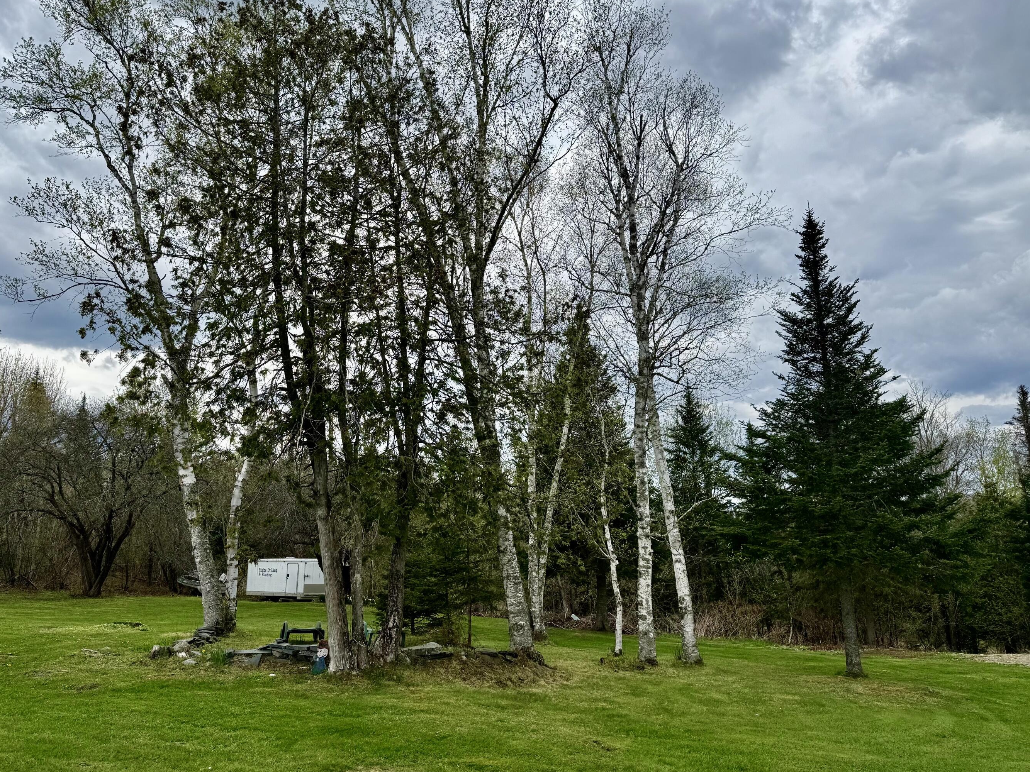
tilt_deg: +13.1
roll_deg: +0.1
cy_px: 356
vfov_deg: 51.3
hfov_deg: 65.1
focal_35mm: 27
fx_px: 803
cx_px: 455
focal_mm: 6.76
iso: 80
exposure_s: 1/3759
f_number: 1.78
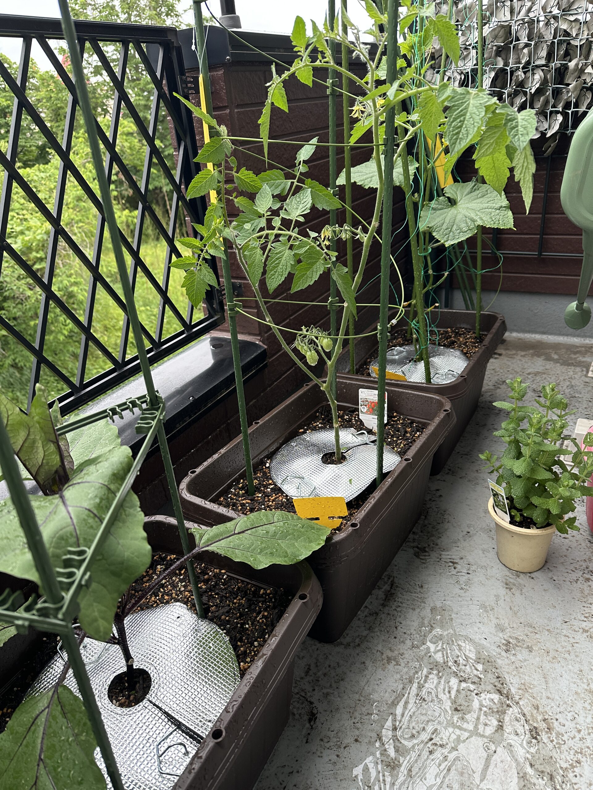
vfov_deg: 71.6
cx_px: 296
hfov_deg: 56.8
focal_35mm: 24
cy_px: 395
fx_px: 548
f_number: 1.78
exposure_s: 1/121
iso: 160
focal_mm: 6.86
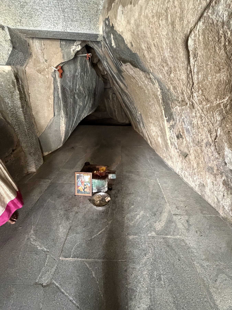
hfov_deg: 85.7
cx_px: 116
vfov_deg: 102.1
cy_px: 155
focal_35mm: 14
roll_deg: -0.8
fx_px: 125
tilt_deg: -26.9
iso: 1250
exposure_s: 1/52
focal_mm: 2.22
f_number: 2.2
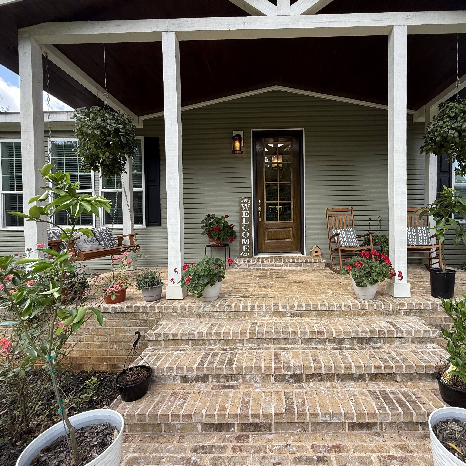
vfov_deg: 84.0
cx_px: 273
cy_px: 233
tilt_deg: -1.1
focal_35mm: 17
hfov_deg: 83.2
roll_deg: +0.7
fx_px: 259
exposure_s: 1/276
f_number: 2.2
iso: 50
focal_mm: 2.22
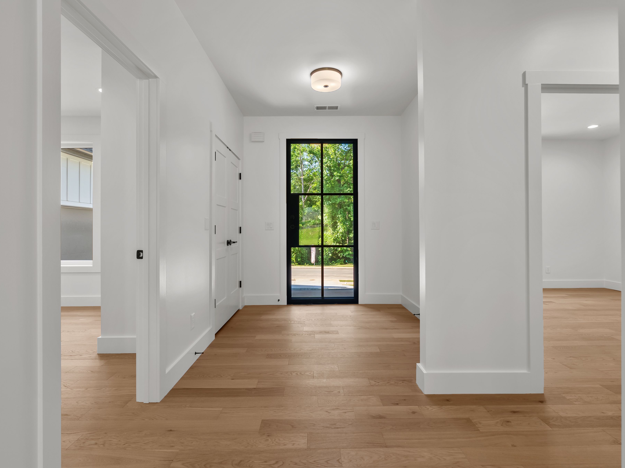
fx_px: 325
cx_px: 311
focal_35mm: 18
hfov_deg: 87.8
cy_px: 226
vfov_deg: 71.6
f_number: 8
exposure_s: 1/6
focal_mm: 16
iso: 200
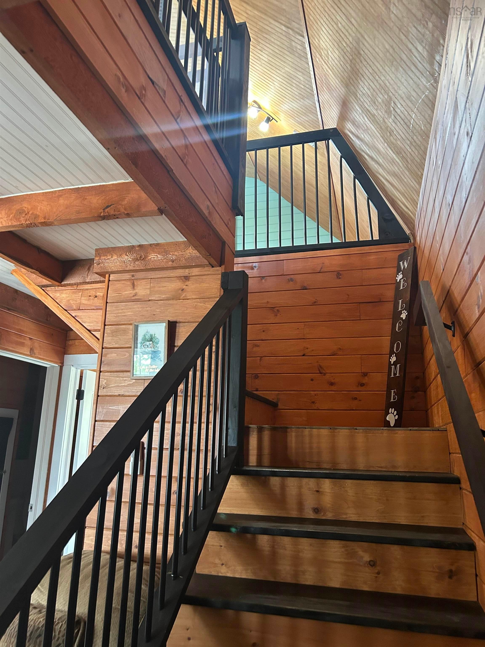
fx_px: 486
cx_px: 242
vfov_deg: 67.3
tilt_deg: +14.6
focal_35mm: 26
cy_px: 324
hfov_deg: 53.1
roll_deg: -1.3
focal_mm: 5.7
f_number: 1.5
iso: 400
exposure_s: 1/60
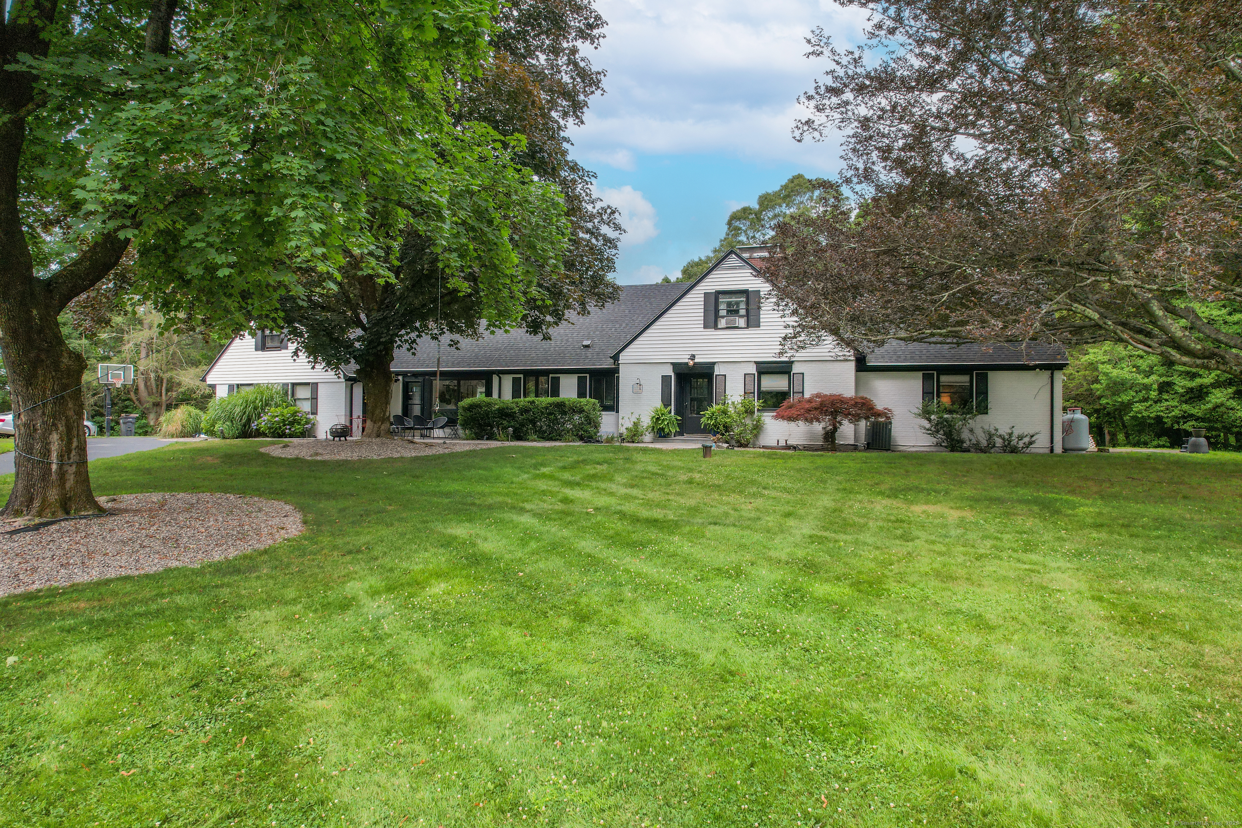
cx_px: 621
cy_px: 414
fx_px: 759
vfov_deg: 57.2
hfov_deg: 78.6
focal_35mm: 22
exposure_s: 1/1000
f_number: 2.8
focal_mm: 8.38
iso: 200
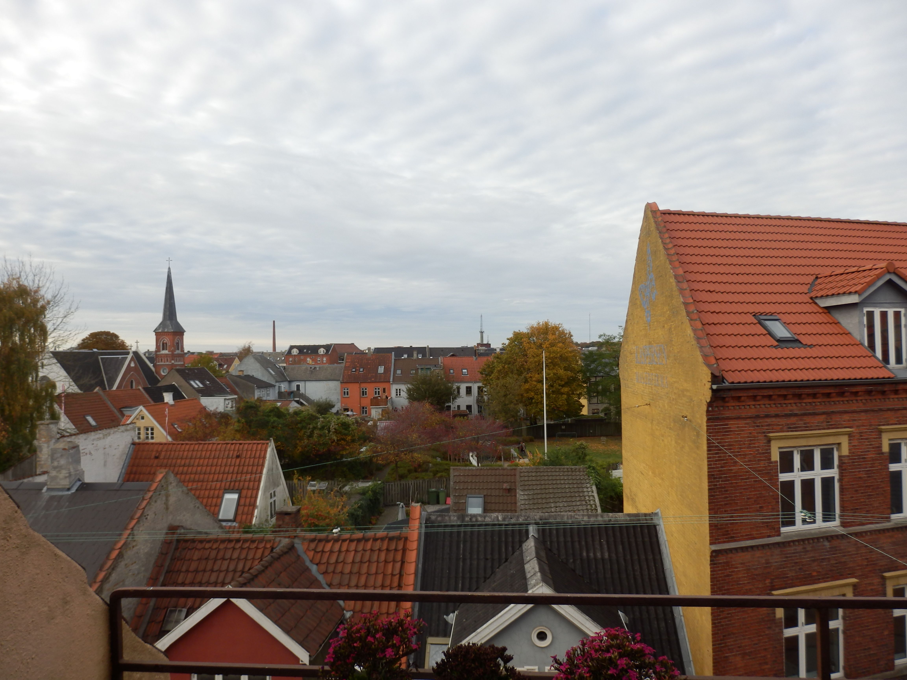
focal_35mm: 25
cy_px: 340
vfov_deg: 54.9
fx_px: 655
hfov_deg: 69.4
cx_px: 454
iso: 80
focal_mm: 4.5
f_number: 3
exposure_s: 1/320
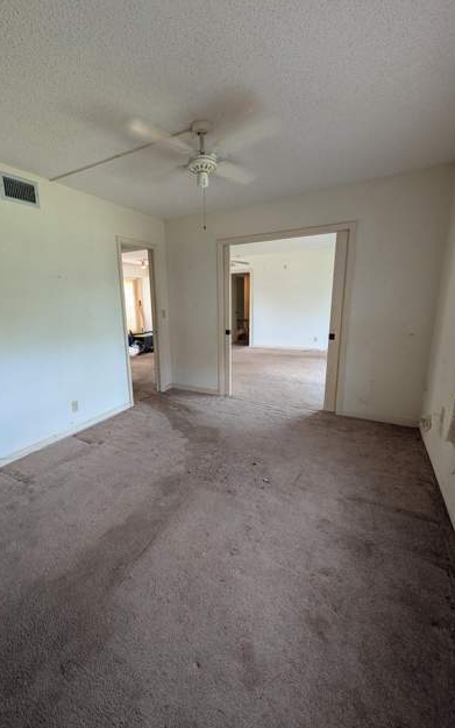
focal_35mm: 13
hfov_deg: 82.7
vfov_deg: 109.3
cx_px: 207
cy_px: 362
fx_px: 258
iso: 282
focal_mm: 2.02
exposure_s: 1/75.1
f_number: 1.7
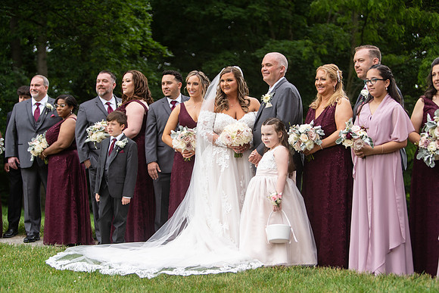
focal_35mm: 70
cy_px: 146
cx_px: 220
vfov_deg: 19.5
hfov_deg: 28.8
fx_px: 854
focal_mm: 70
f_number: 2.8
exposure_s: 1/1000
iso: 200
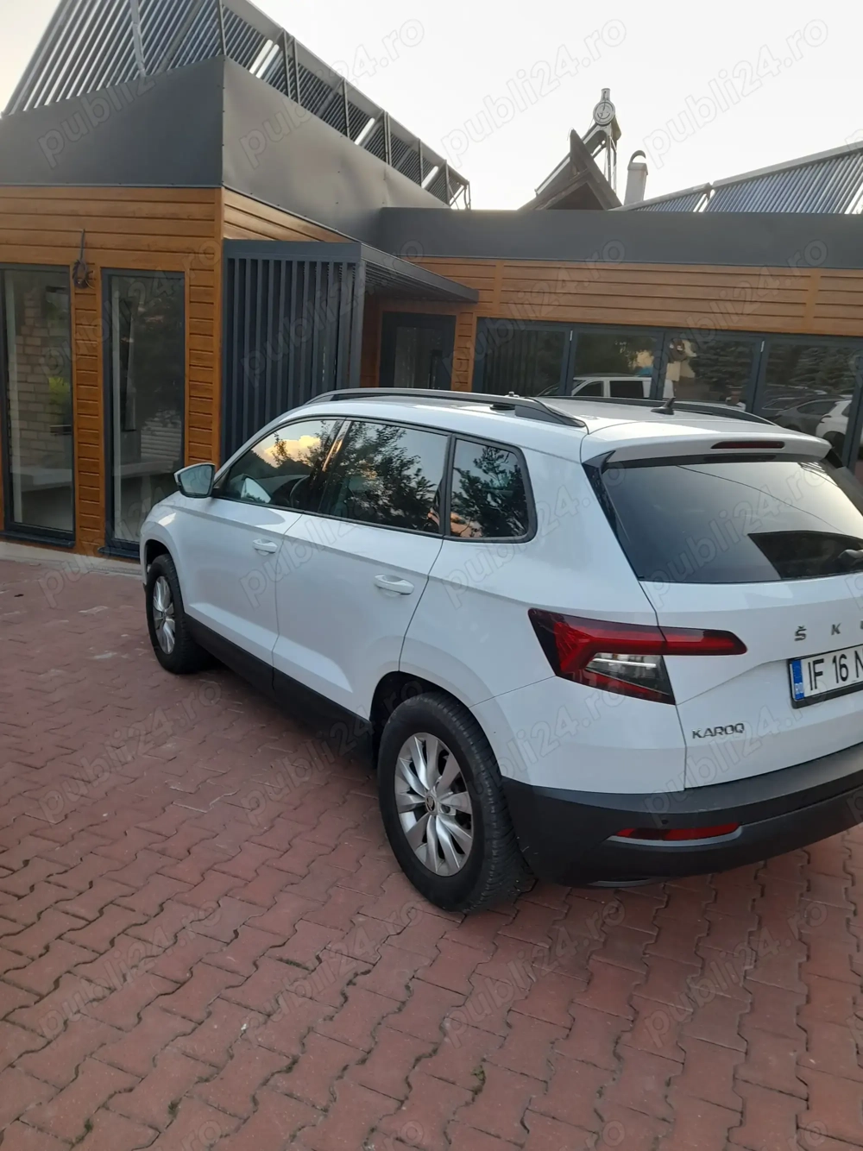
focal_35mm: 25
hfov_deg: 54.9
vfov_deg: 69.4
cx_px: 432
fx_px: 831
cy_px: 576
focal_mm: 4.6
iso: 50
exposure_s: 1/50
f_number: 2
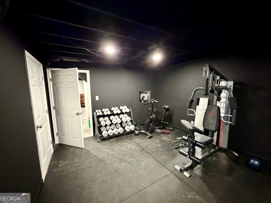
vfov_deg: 85.7
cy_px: 102
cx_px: 136
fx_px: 110
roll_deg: +1.2
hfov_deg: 102.1
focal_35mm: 14
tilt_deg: -7.3
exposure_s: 1/40
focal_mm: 2.22
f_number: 2.2
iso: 1250
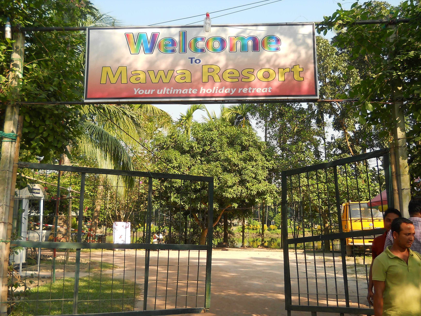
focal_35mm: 41
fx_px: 499
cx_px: 210
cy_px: 158
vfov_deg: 35.1
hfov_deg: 45.8
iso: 80
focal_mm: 6.72
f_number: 3.1
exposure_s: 1/320
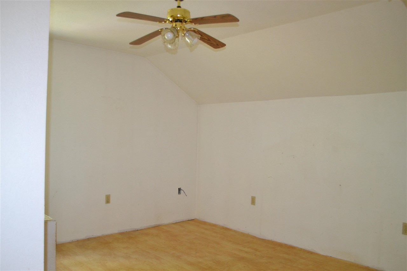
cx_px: 204
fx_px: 339
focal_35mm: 30
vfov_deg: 43.6
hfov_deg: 61.9
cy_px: 136
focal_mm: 20
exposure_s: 1/60
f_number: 3.8
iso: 1100
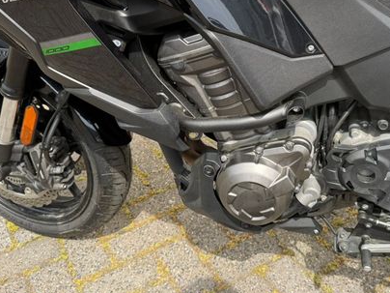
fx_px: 428
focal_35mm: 38
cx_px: 235
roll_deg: +1.3
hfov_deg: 48.7
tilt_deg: -26.1
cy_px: 103
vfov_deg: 37.4
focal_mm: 6.76
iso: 80
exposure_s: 1/1211
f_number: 1.78
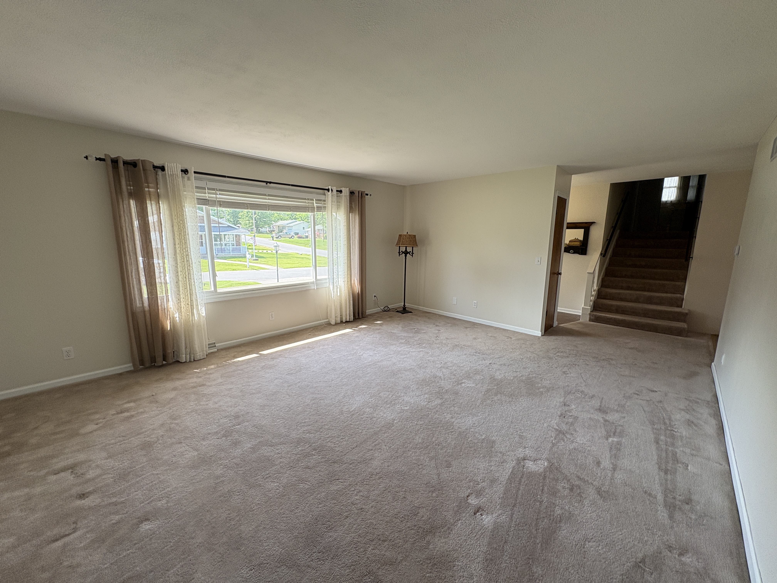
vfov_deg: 85.7
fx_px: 314
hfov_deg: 102.1
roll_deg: -0.3
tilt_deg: -9.9
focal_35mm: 14
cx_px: 388
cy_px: 292
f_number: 2.2
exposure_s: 1/187
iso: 64
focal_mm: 2.22
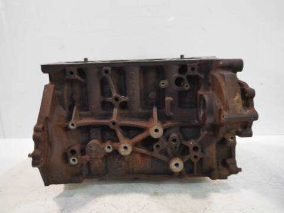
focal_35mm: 30
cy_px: 106
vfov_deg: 46.8
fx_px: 246
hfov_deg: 60.0
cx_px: 142
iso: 800
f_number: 3.6
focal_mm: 15
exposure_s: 1/60
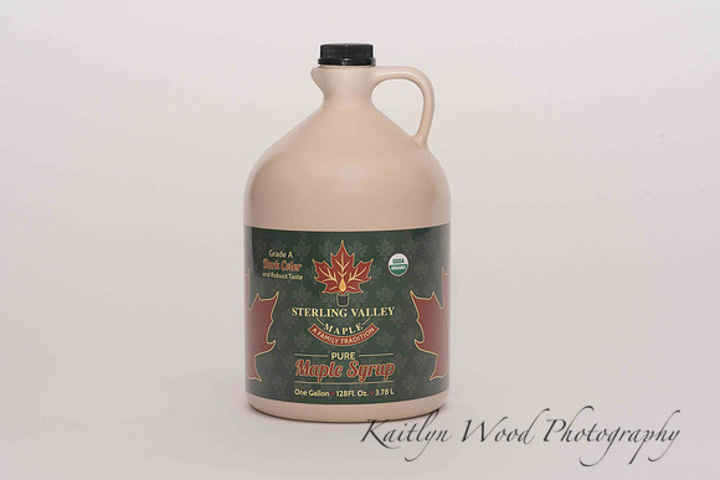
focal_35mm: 90
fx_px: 1809
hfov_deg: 22.5
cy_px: 240
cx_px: 360
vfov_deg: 15.1
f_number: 13
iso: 400
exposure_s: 1/100
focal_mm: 85
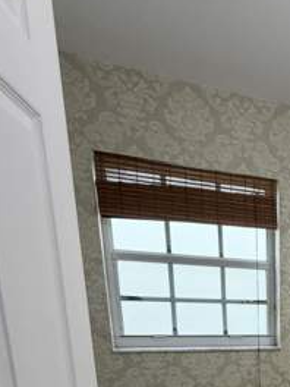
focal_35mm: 34
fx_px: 380
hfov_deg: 34.6
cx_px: 335
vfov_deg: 44.3
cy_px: 403
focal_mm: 2.22
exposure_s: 1/120
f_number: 2.2
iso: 100
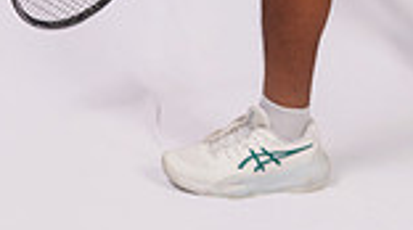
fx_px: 1060
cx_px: 116
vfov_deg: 10.4
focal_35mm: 97
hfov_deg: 21.9
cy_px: -349
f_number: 5.6
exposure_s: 1/125
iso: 160
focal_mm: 32
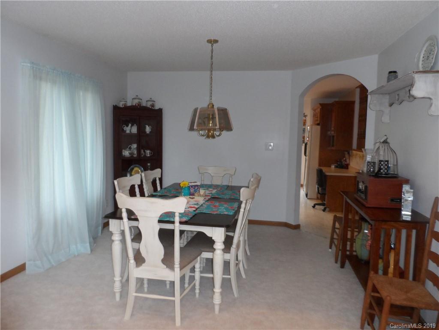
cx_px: 220
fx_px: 304
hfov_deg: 71.6
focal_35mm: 24
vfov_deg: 56.8
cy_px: 165
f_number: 3.2
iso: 240
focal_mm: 4
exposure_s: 1/30
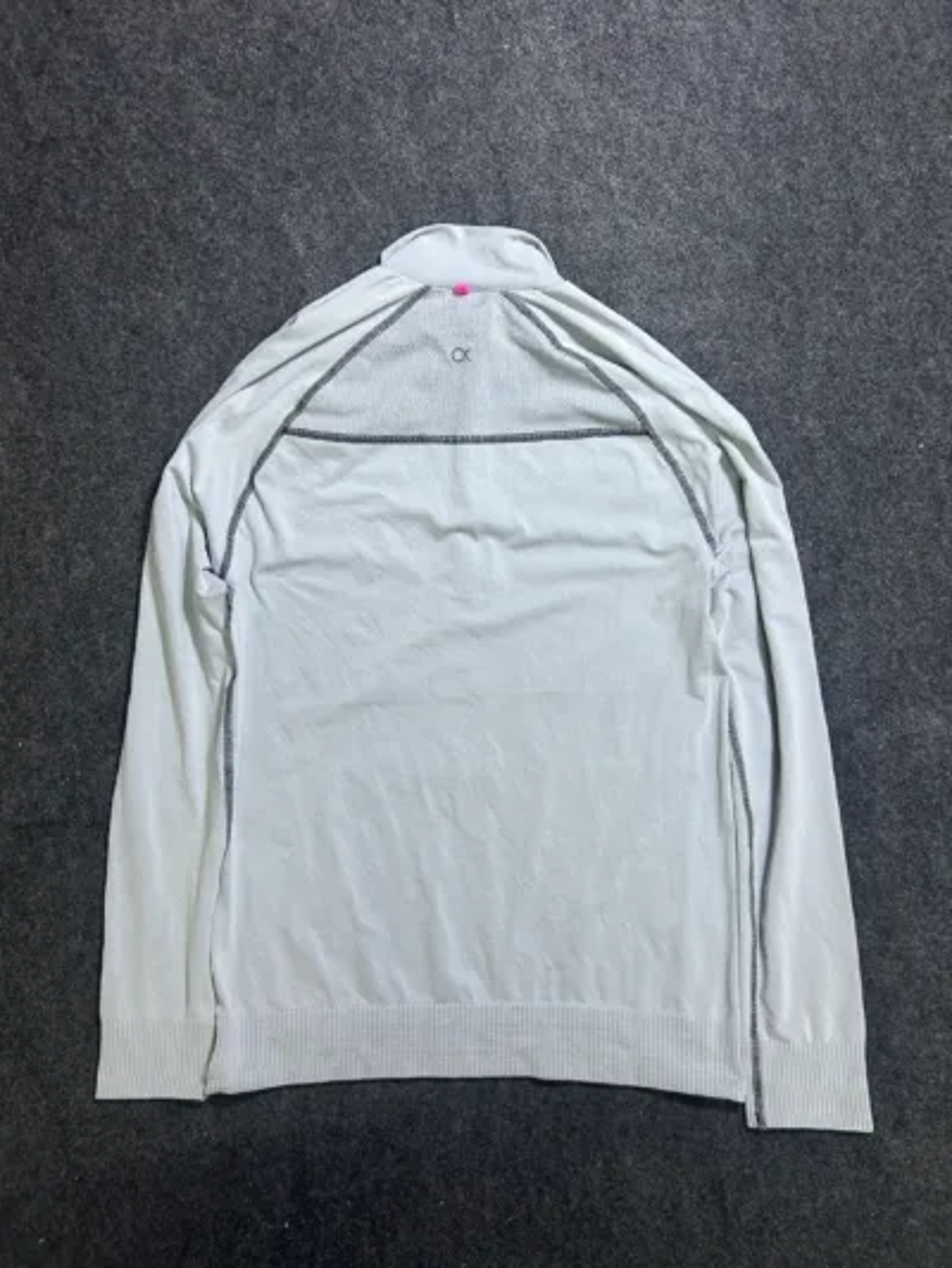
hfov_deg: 53.1
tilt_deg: -65.2
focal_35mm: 26
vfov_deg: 67.3
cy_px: 634
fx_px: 953
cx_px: 476
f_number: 1.5
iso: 160
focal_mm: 5.7
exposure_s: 1/50
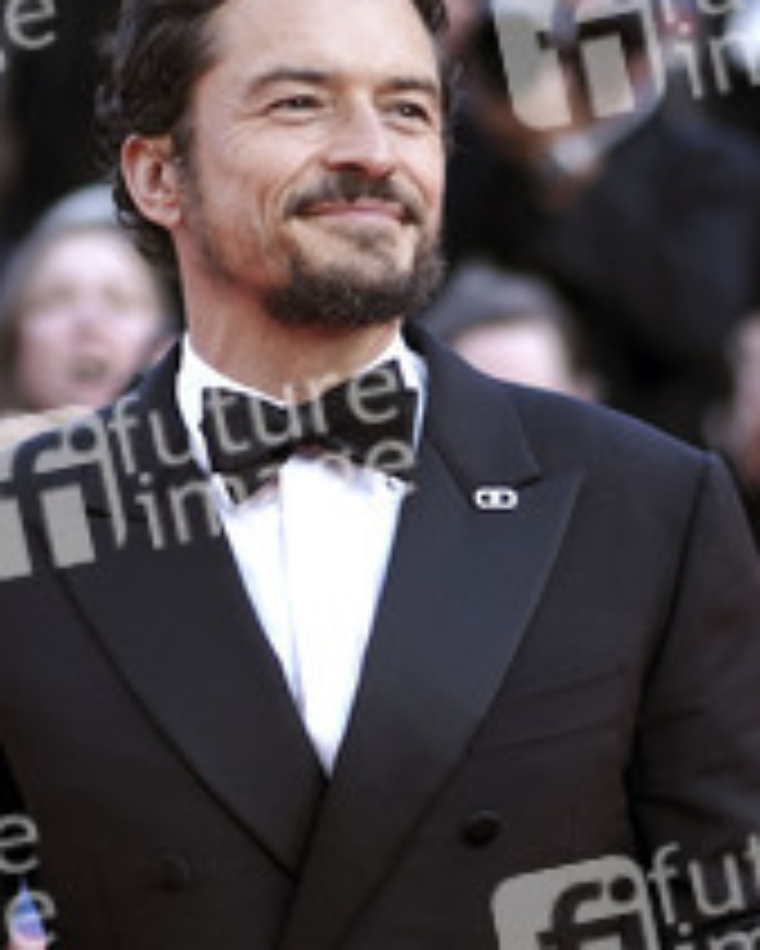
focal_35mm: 149
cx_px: 315
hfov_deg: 10.4
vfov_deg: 12.9
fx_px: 4186
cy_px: 698
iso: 80
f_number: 1.2
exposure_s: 1/500
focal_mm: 56
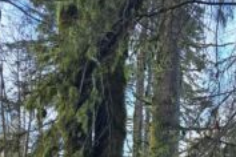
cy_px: 188
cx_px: 251
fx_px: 354
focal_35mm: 54
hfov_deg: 32.9
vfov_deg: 23.0
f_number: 1.8
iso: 40
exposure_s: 1/180
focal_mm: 5.4
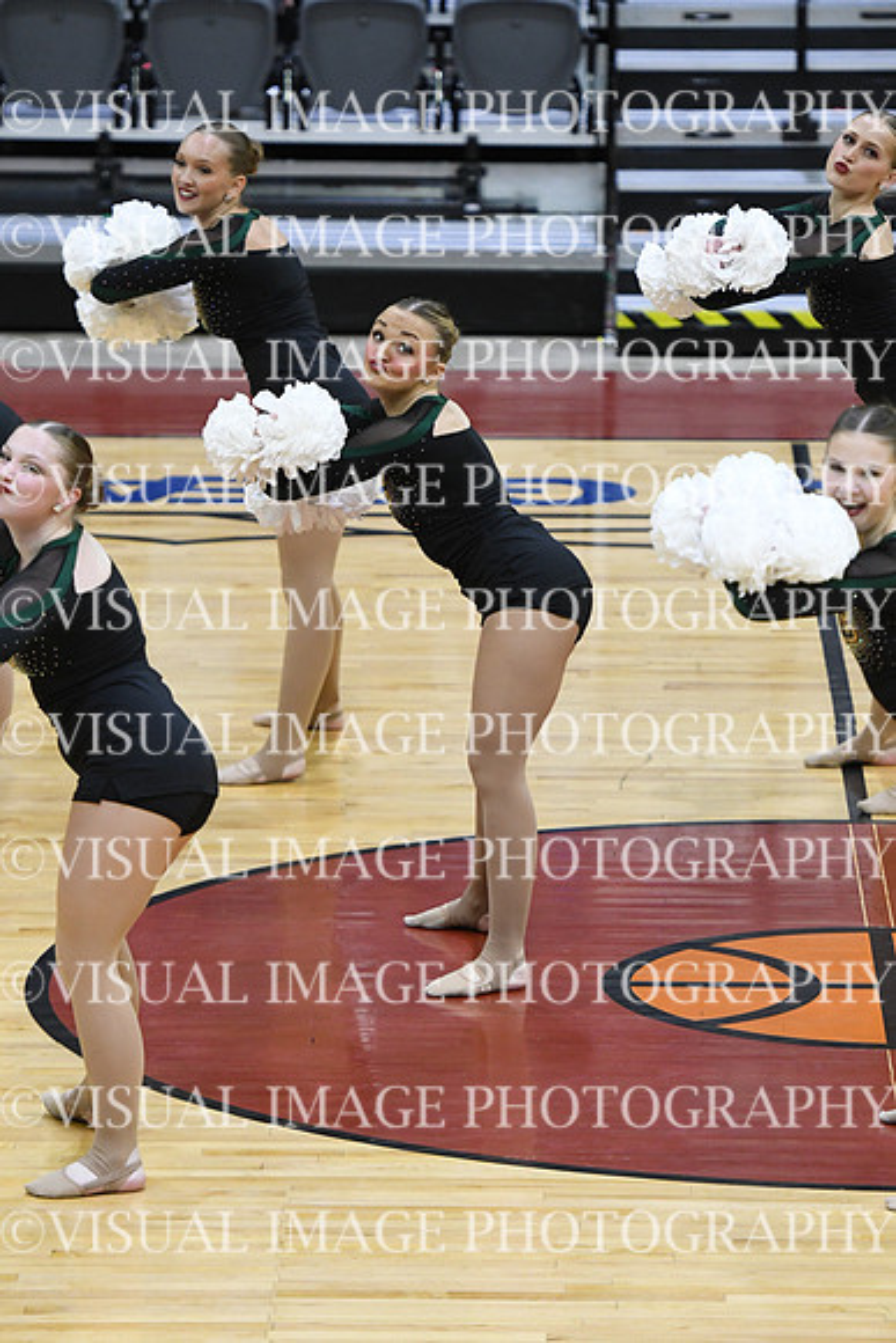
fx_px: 8394
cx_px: 448
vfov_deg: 9.1
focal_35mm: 225
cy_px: 672
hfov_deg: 6.1
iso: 3200
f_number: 2.8
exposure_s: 1/400
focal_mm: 150
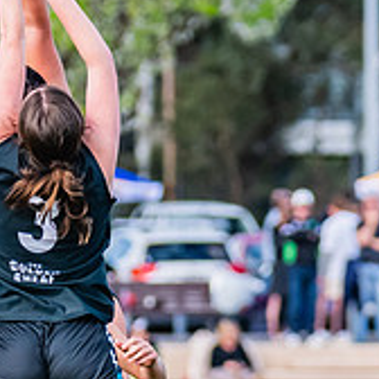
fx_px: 12424
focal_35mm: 1003
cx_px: 119
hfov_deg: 1.7
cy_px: 287
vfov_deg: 1.7
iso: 800
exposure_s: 1/1600
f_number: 5
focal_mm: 220
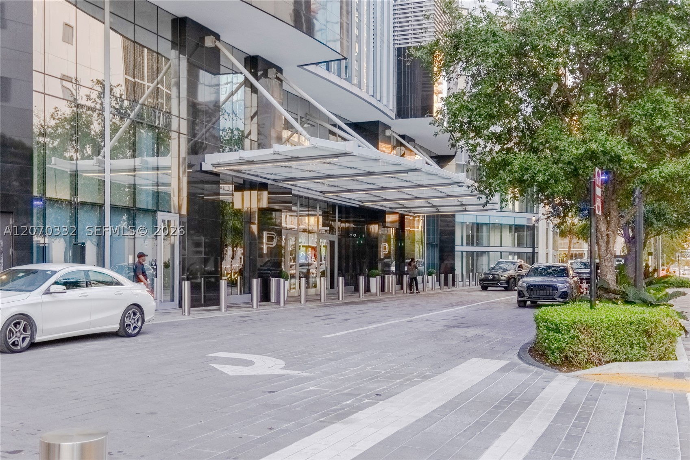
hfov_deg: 53.1
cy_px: 230
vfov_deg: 36.9
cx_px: 345
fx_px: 690
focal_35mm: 36
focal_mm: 24
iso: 2500
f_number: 8
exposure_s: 1/8000
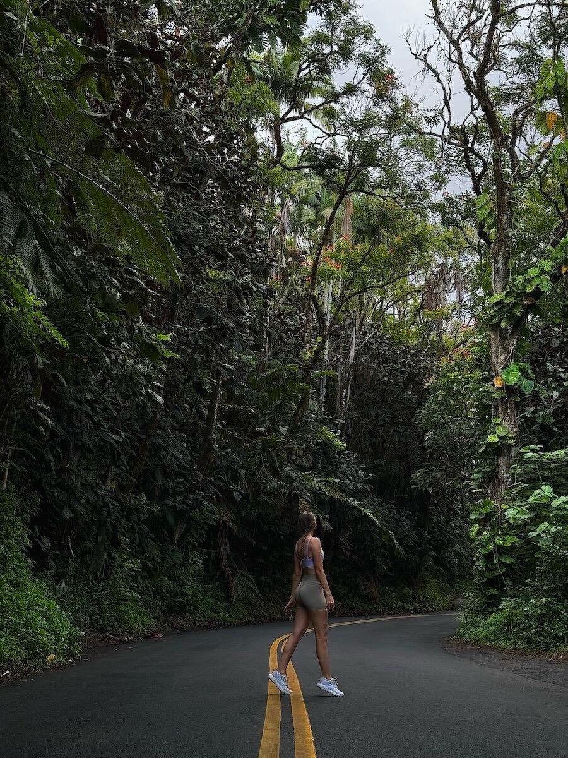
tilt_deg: +15.3
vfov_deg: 39.7
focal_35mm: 48
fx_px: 1050
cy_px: 379
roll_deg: -0.1
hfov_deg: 30.3
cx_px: 284
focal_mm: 6.76
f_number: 1.78
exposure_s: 1/194
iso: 64
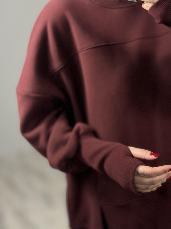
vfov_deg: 39.7
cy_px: 114
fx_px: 316
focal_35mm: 48
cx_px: 86
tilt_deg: -40.2
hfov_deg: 30.3
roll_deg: +10.6
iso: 100
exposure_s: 1/50
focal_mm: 6.86
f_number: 1.78
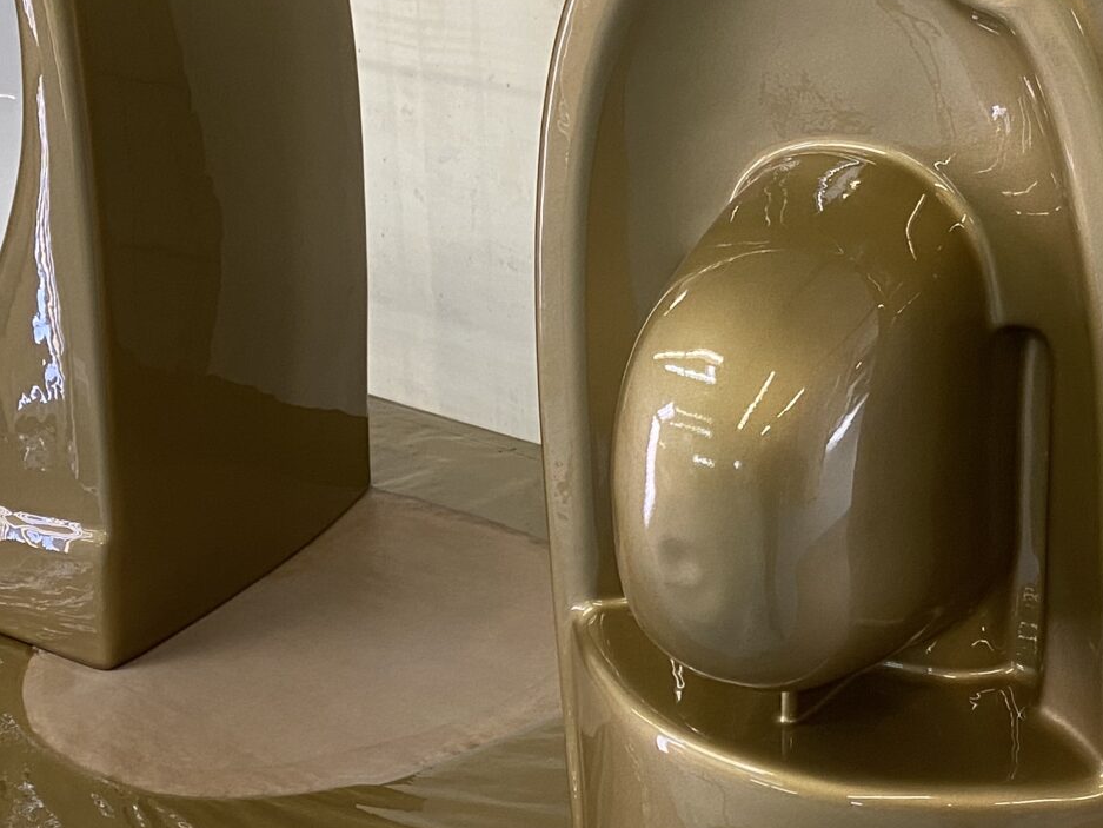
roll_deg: +1.0
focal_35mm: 71
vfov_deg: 20.5
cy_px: 197
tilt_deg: -16.9
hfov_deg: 27.2
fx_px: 2263
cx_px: 733
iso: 64
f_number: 1.8
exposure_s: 1/50
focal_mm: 4.25
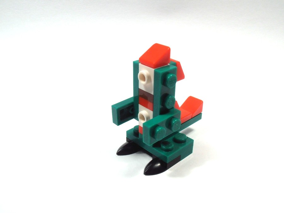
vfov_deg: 38.7
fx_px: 304
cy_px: 106
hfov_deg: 50.1
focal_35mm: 37
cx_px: 142
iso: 80
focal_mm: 6.61
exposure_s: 1/80
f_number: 3.9
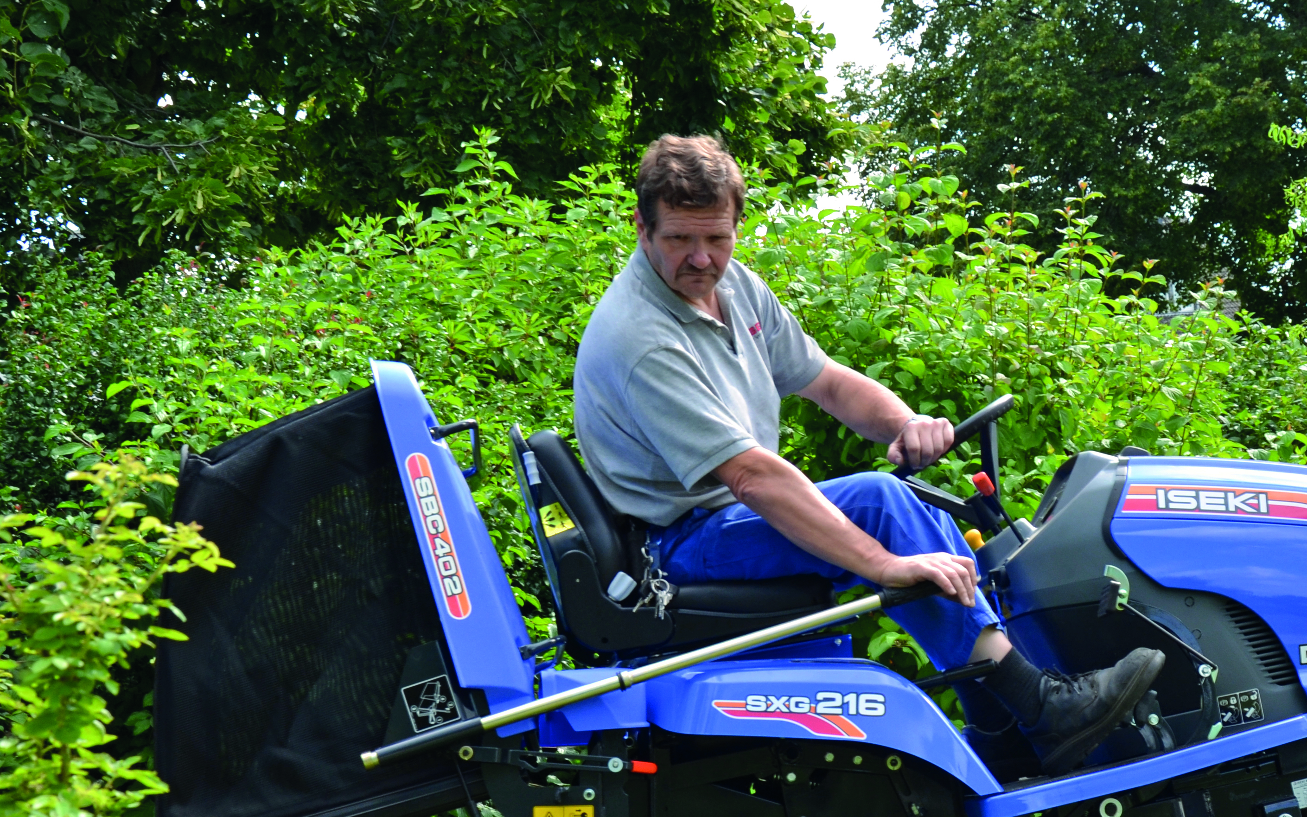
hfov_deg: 25.6
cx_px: 922
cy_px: 581
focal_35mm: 80
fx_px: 2850
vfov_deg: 16.3
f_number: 7.1
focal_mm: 30
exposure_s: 1/200
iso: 200
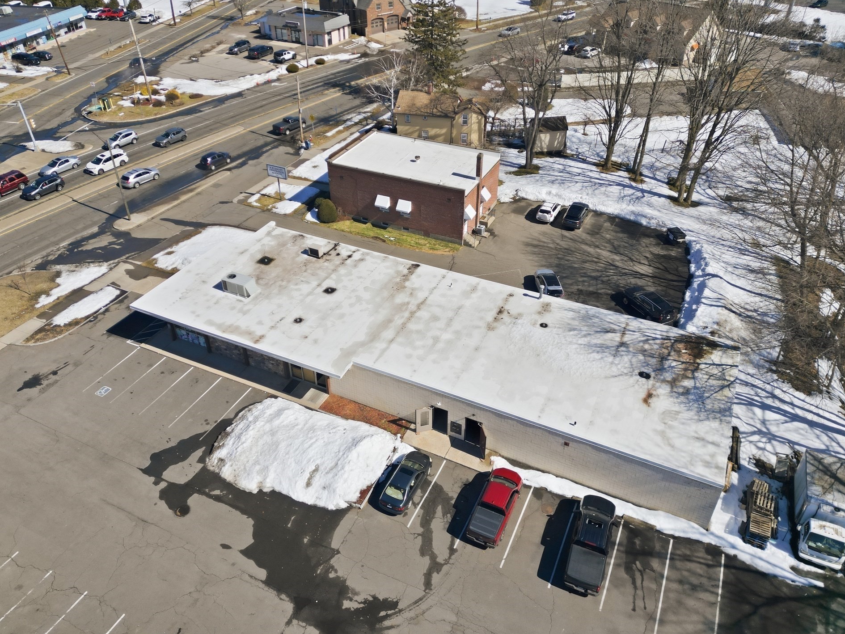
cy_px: 296
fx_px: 635
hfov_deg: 67.3
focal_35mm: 26
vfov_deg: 53.0
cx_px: 414
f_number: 1.7
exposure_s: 1/6000
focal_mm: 6.7
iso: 120
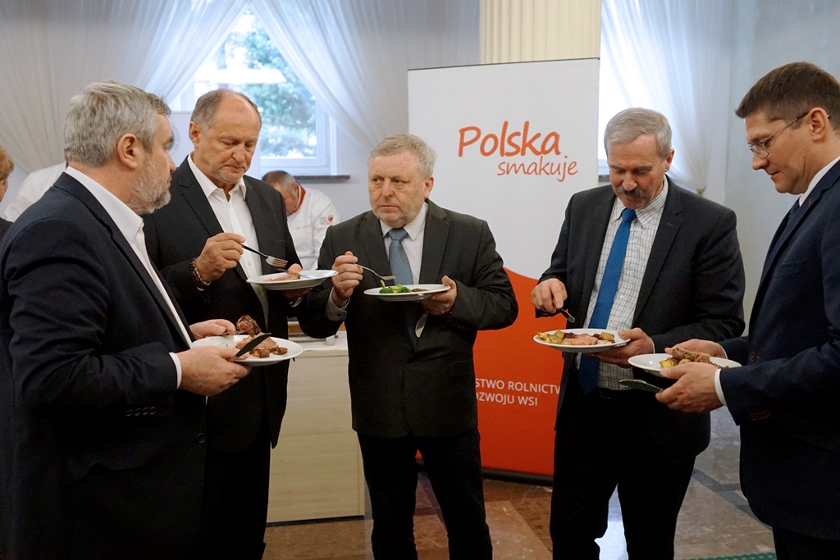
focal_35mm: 36
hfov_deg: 53.1
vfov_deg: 36.9
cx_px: 420
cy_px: 280
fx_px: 840
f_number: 2.8
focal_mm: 24
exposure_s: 1/125
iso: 3200
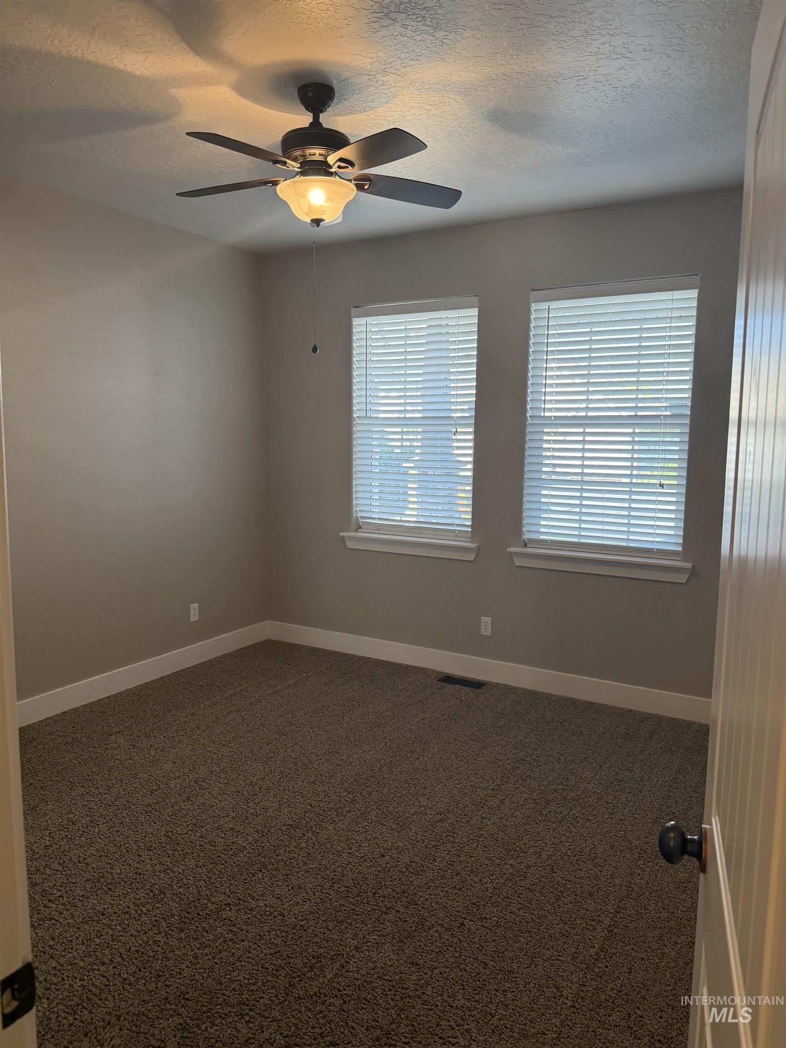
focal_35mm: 24
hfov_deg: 56.8
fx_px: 727
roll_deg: -1.7
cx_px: 393
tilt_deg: -7.5
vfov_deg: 71.6
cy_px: 524
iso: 200
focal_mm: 6.76
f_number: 1.78
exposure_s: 1/127
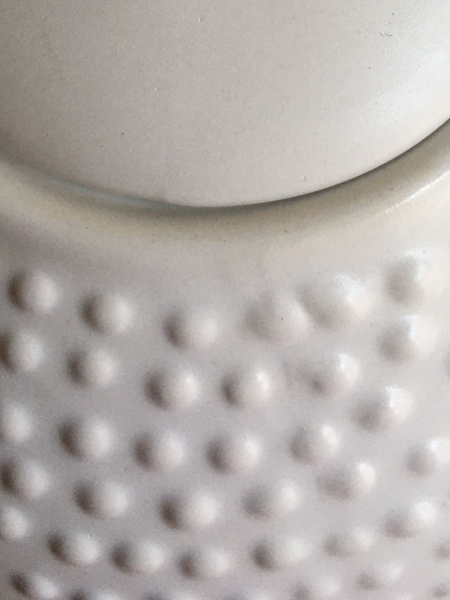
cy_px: -96
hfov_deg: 20.7
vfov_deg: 25.0
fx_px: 1231
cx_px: 213
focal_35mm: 71
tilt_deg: -64.8
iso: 40
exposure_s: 1/100
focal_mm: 4.15
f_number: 2.2
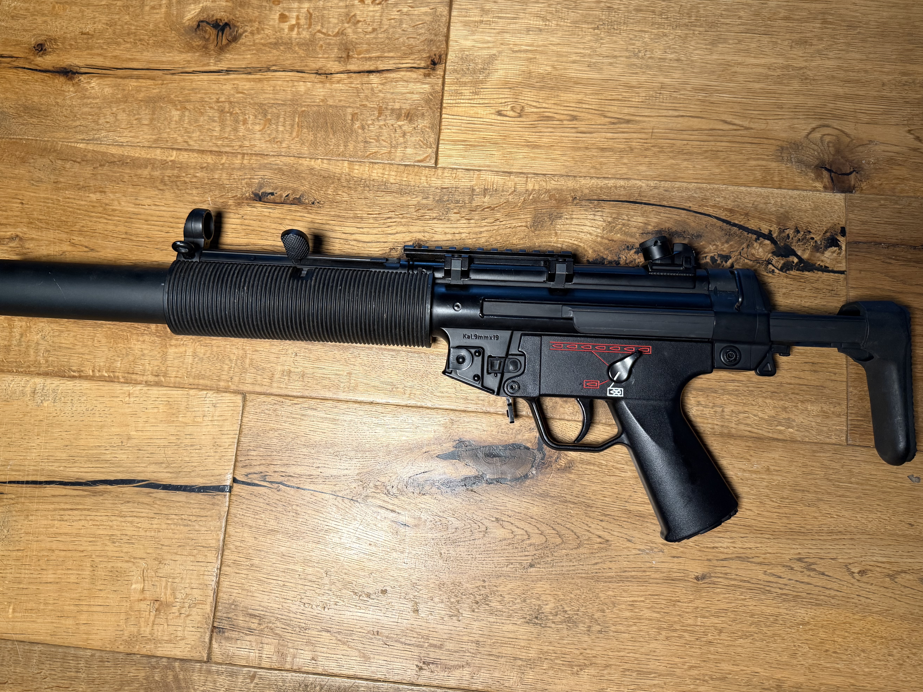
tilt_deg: -80.4
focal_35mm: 26
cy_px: 322
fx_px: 693
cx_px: 447
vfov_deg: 53.0
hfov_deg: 67.3
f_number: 1.78
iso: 320
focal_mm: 6.76
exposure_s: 1/60
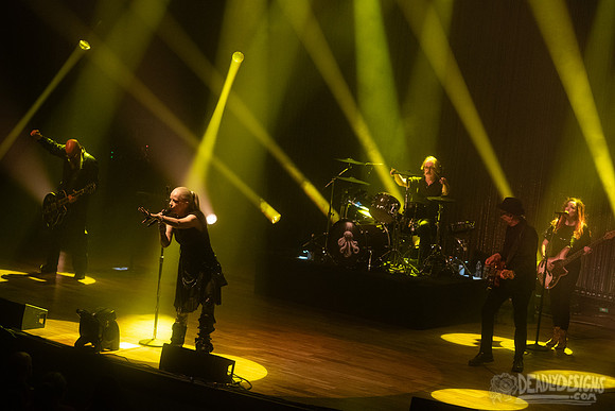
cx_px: 283
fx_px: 1476
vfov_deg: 15.8
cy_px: 189
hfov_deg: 23.5
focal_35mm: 86
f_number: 4
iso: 2500
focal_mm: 80
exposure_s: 1/320
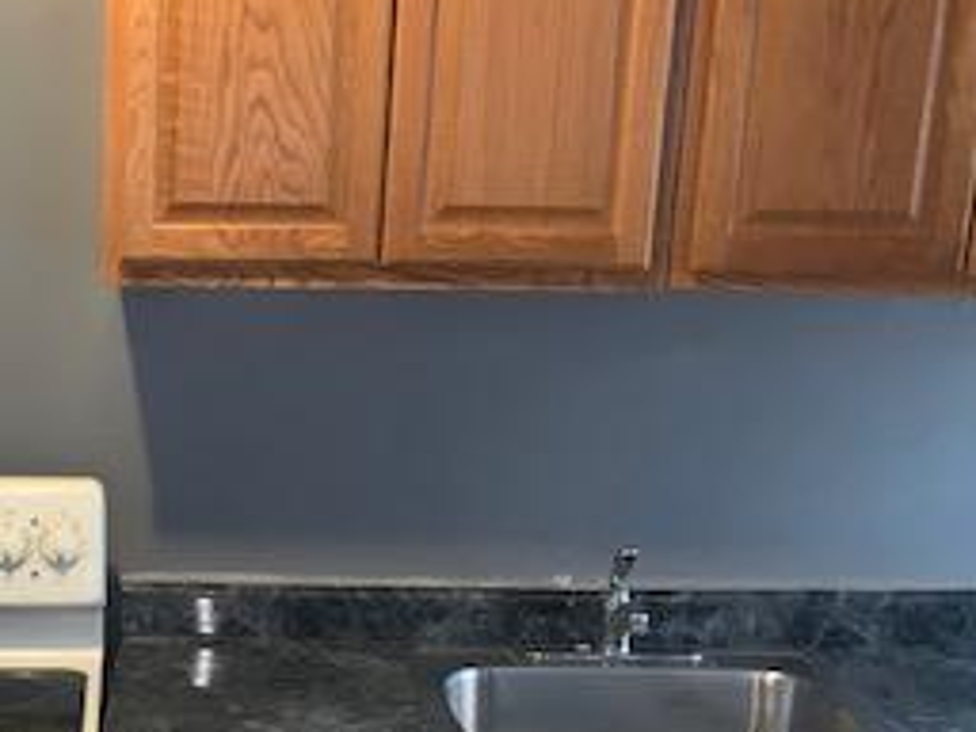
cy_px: 698
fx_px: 1833
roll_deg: +0.0
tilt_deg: -17.4
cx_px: 122
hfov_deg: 28.8
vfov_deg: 21.9
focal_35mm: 65
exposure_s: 1/15
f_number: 1.8
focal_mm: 4.25
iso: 80
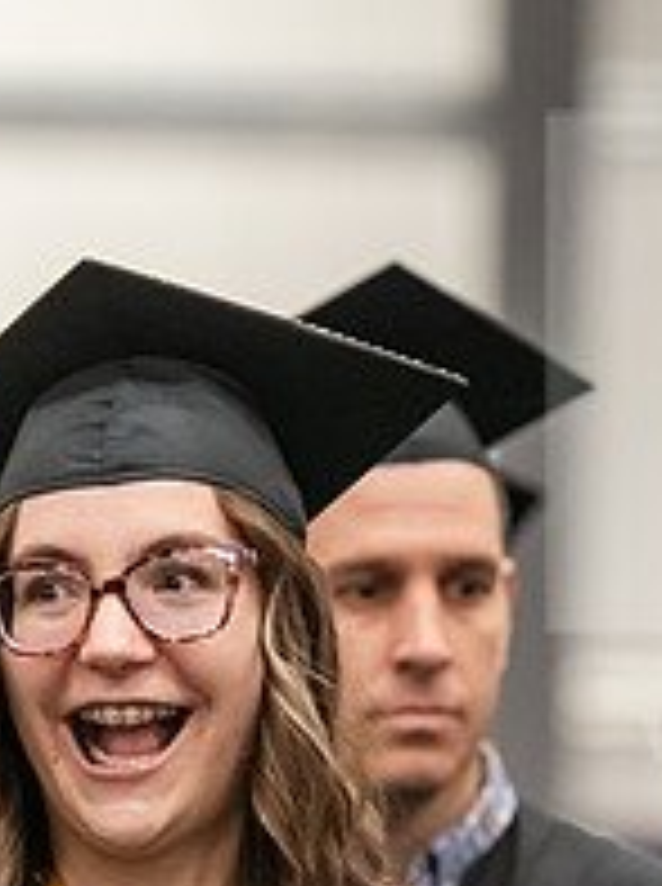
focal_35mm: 548
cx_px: 360
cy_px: 864
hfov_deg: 2.7
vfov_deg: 3.6
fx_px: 14019
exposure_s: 1/200
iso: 2500
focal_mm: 140
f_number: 3.2
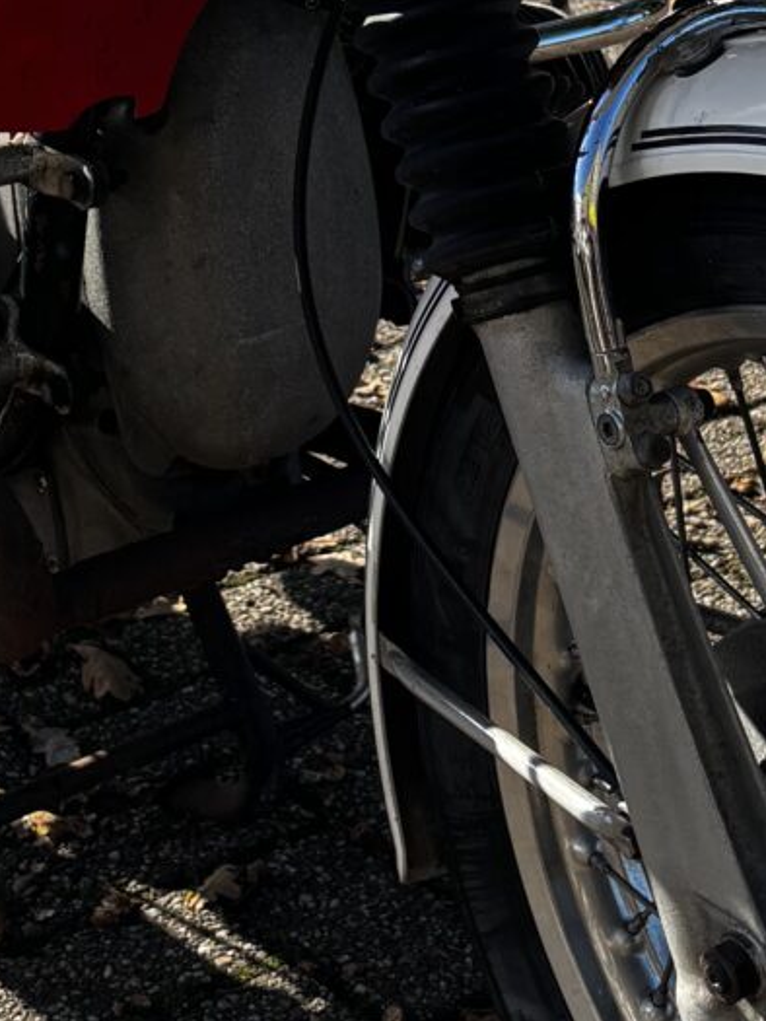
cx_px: 332
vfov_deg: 20.2
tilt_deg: -18.7
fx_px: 2802
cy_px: 91
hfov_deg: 15.6
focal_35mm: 95
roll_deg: +3.1
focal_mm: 5.96
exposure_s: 1/1126
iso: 50
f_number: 1.6
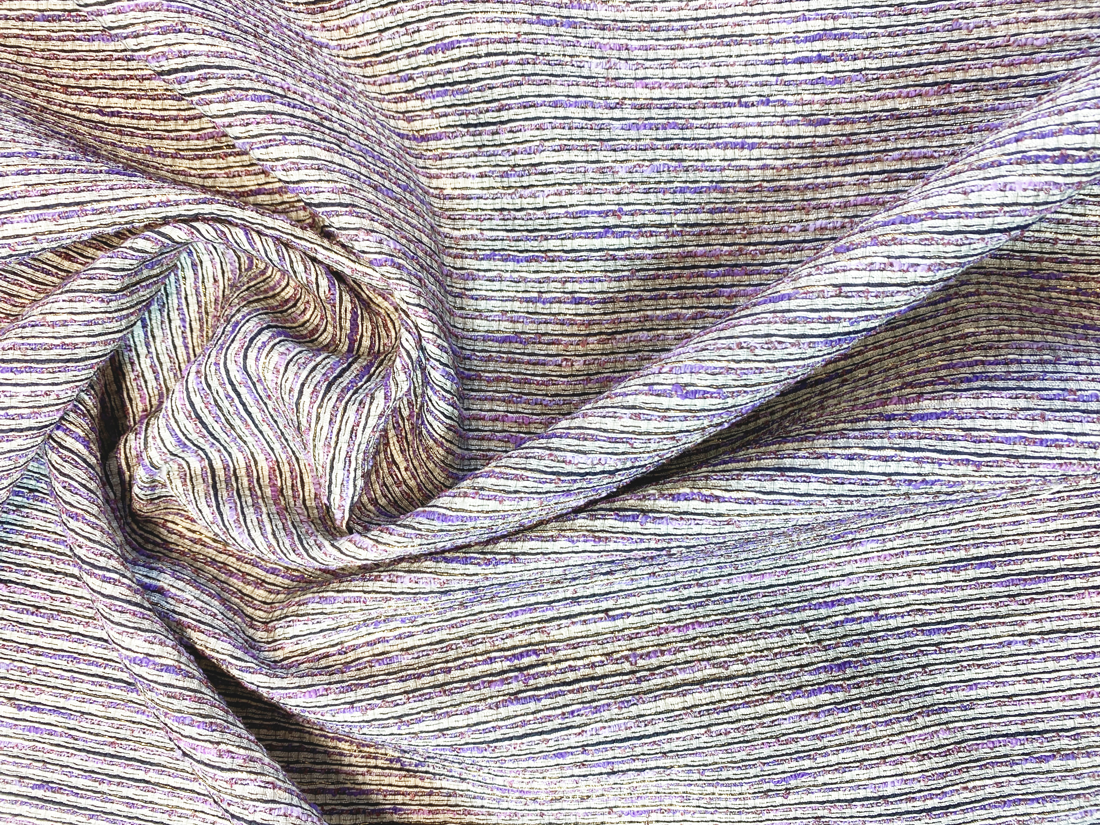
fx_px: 826
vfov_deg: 53.1
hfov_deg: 67.3
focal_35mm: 26
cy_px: 412
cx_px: 550
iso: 50
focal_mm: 4.25
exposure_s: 1/100
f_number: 1.8
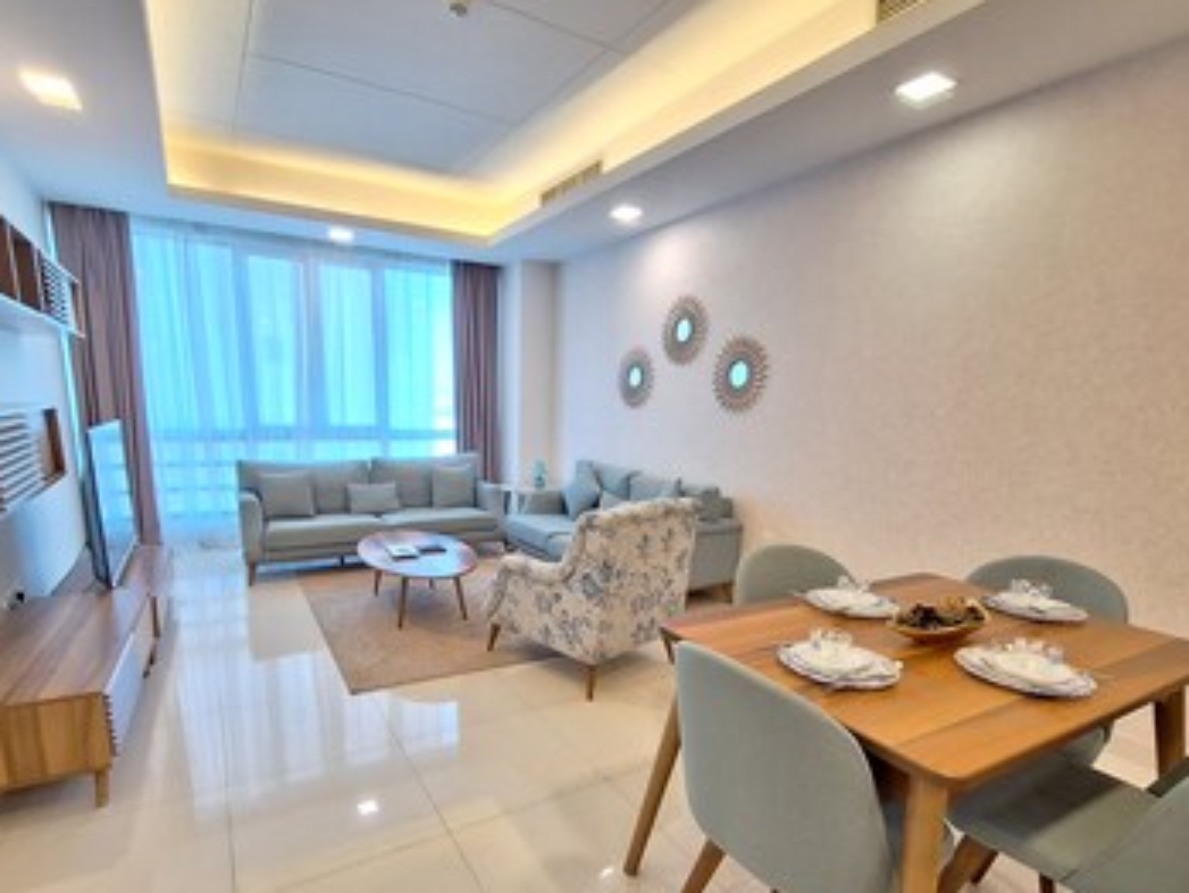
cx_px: 564
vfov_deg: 74.1
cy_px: 527
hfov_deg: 90.9
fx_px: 584
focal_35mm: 17
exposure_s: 1/25
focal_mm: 1.74
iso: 200
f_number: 2.2
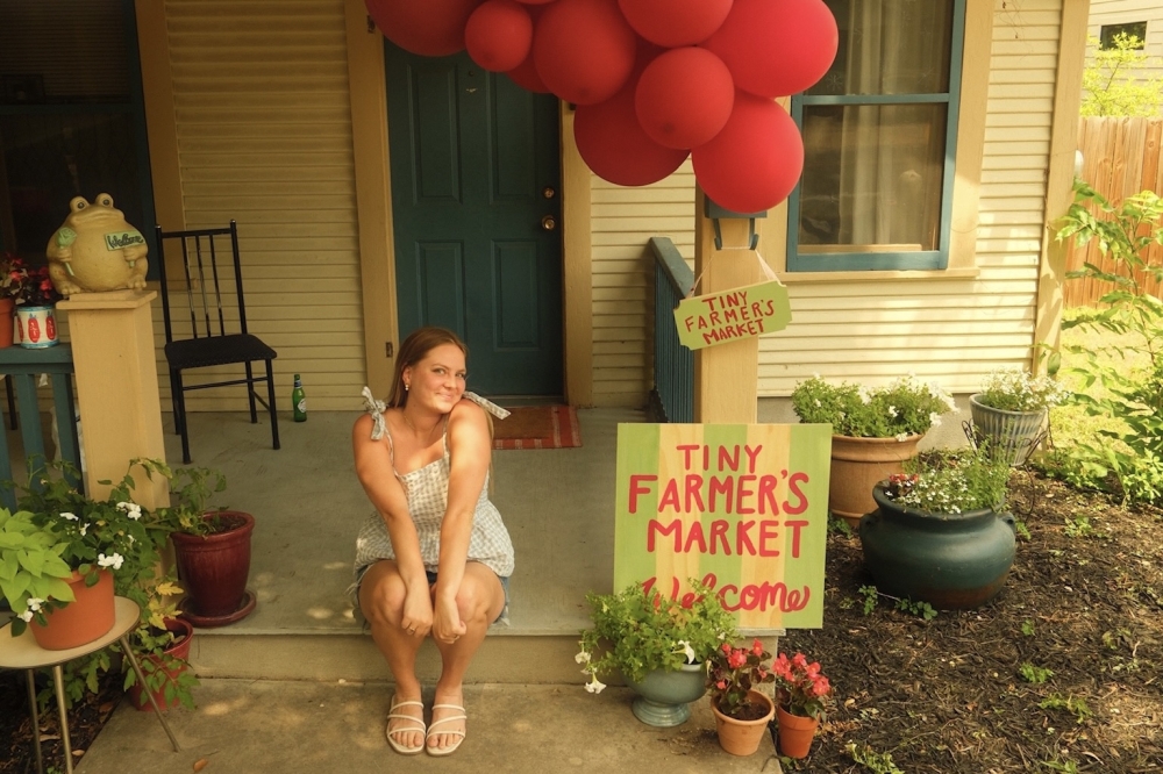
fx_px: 743
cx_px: 582
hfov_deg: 76.1
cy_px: 387
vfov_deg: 55.1
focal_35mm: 23
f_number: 5
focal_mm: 15
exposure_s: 1/220
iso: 250
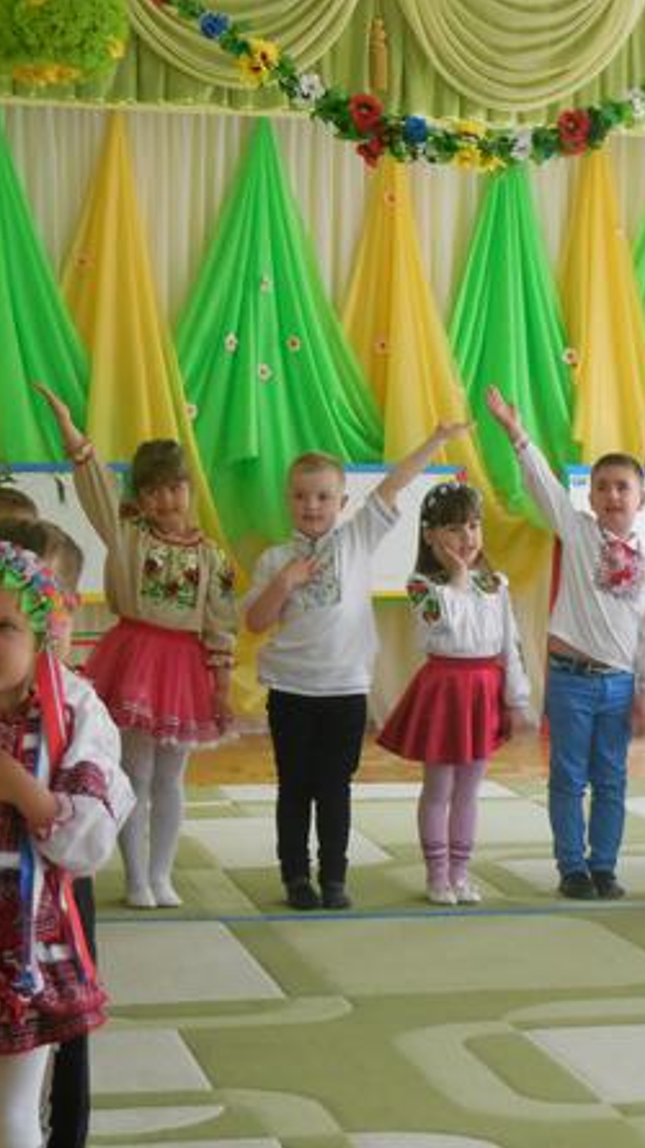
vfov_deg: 22.0
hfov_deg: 12.4
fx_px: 2952
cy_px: 573
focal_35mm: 97
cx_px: 498
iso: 640
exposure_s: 1/30
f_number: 4.2
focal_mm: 10.9
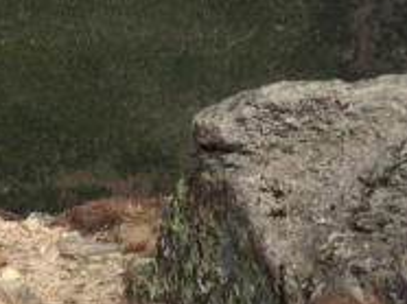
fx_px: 1468
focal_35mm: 125
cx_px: -258
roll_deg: +0.4
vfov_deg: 11.5
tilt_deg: -18.3
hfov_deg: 14.4
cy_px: -116
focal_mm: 4.15
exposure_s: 1/3165
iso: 32
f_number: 2.2
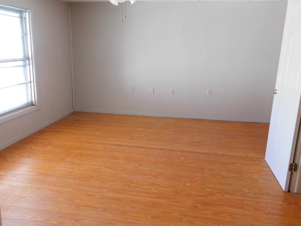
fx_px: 252
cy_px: 112
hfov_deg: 61.7
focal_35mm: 29
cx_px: 152
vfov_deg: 48.2
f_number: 3.2
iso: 400
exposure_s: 1/30
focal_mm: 4.9
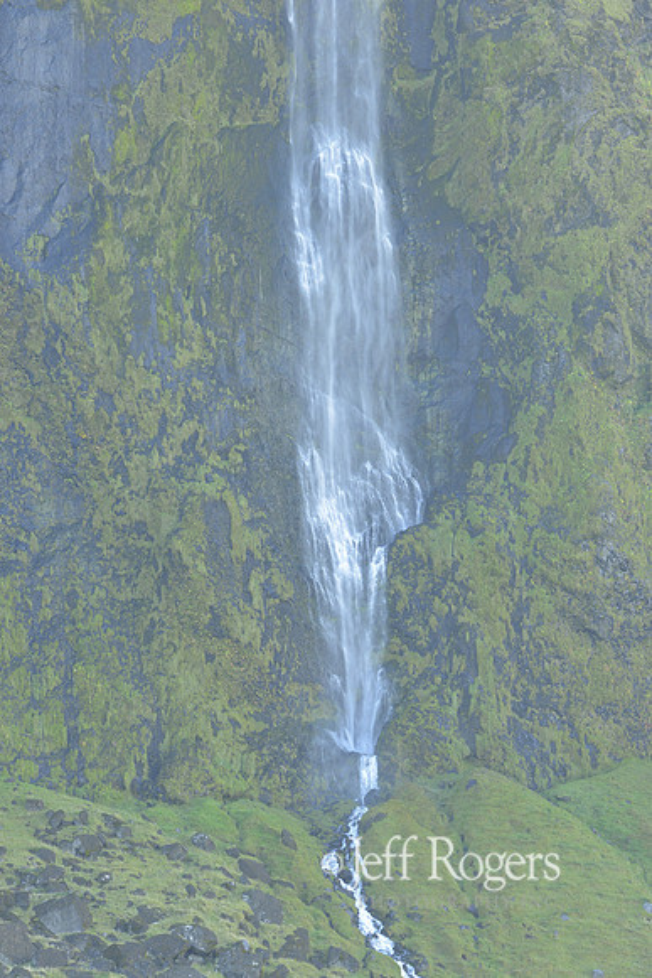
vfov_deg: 12.1
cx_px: 326
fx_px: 4615
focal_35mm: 170
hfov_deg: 8.1
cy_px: 489
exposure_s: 1/50
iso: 640
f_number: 11
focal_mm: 170
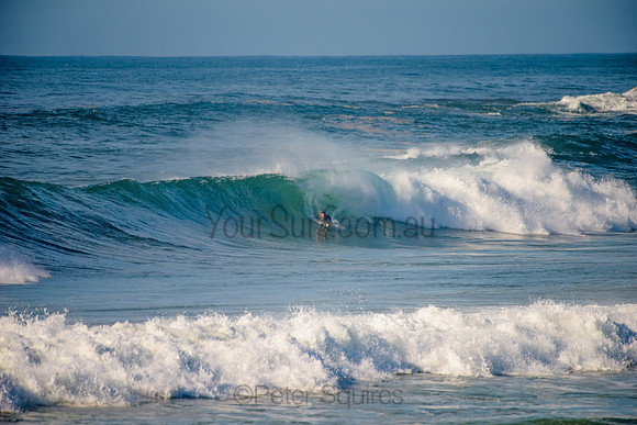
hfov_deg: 4.1
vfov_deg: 2.8
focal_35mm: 500
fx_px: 8849
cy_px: 212
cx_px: 318
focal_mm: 500
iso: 140
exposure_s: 1/1600
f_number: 5.6
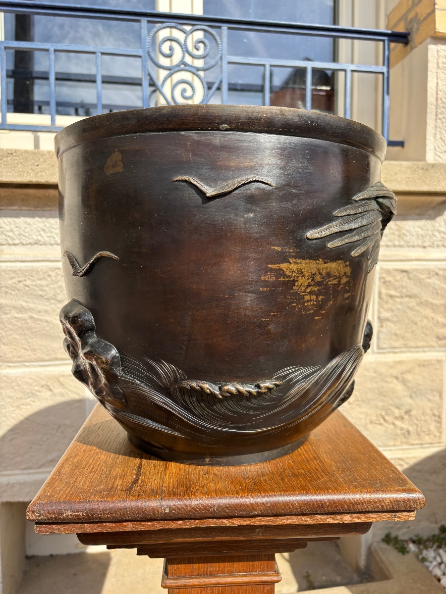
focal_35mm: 26
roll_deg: -0.4
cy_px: 297
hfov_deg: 53.1
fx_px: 447
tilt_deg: -4.5
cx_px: 223
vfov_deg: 67.3
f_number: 1.6
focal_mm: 5.96
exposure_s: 1/1543
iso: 50
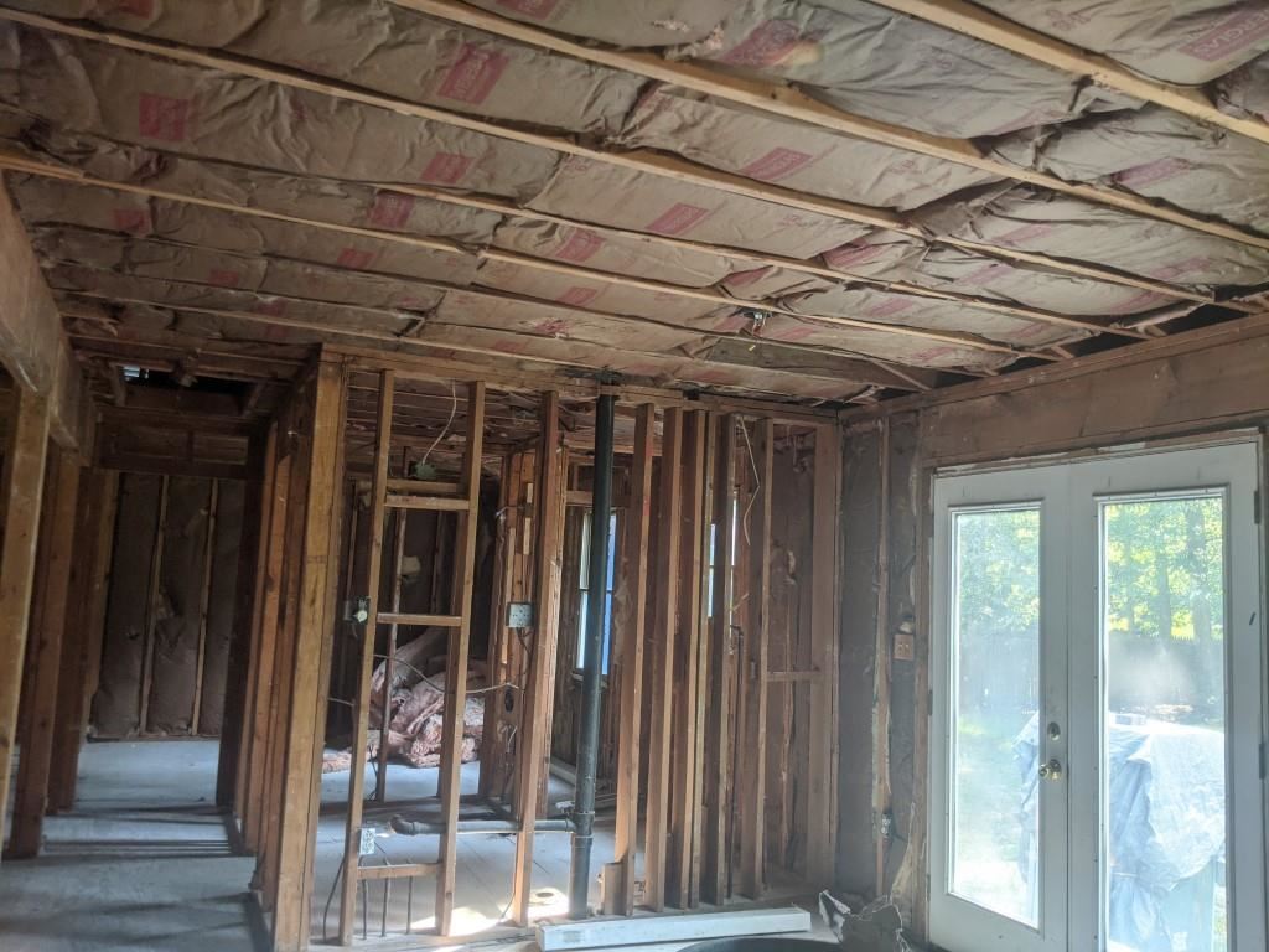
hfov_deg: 65.3
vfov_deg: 51.4
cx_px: 634
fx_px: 990
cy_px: 476
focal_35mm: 27
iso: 95
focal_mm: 4.44
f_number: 1.8
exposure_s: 1/125
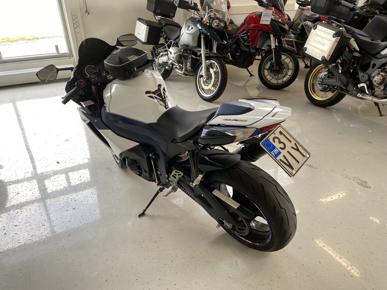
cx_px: 194
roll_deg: +2.8
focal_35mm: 26
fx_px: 291
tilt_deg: -25.6
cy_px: 145
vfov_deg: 53.1
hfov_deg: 67.3
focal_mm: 4.25
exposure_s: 1/100
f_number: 1.8
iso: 40
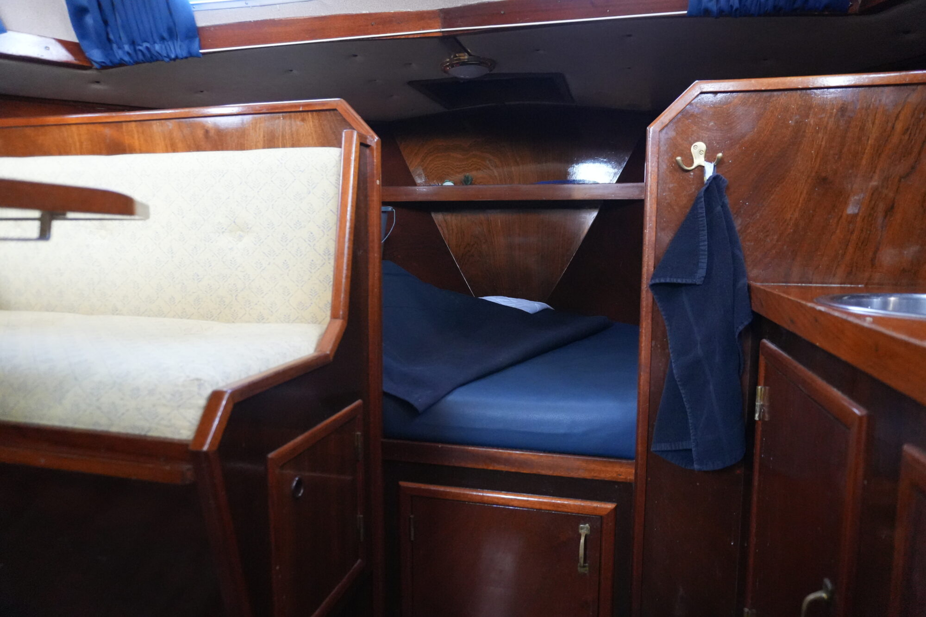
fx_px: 617
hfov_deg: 73.7
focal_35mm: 24
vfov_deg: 53.1
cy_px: 308
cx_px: 463
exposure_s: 1/160
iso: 5000
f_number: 3.5
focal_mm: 16
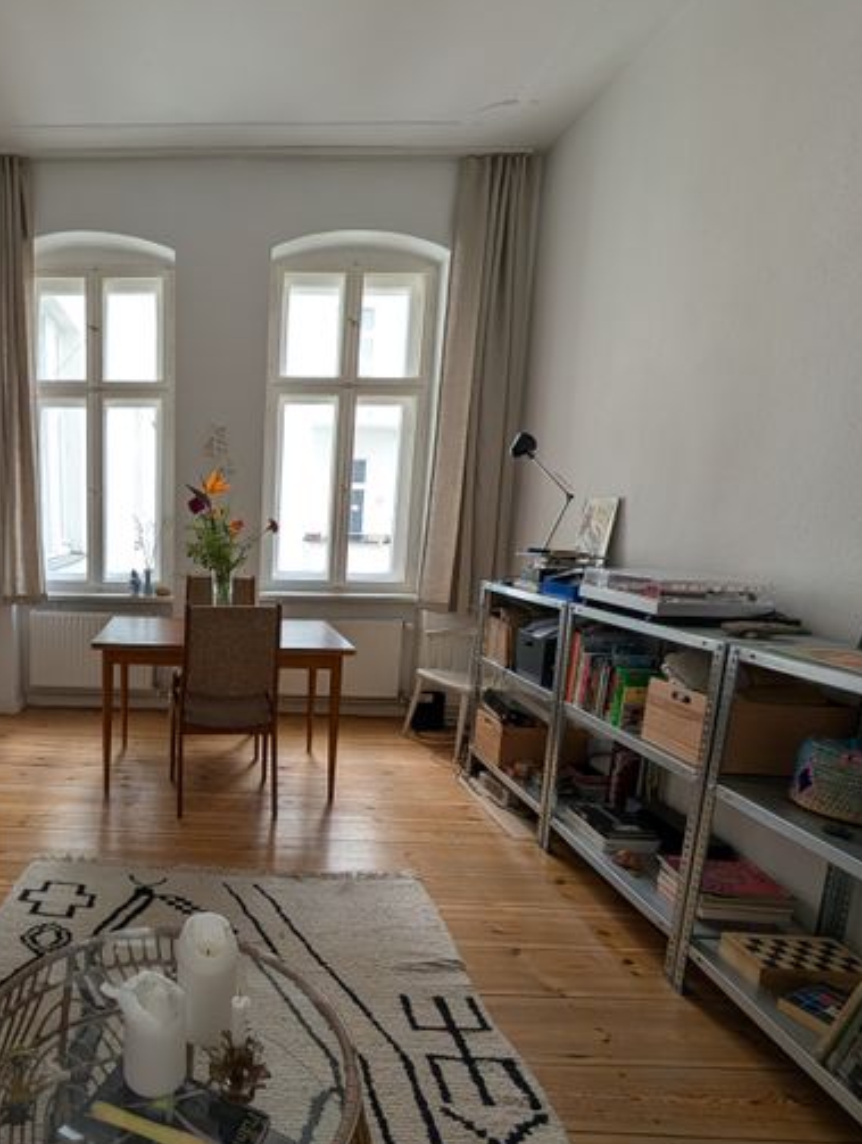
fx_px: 629
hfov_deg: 63.5
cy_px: 627
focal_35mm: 19
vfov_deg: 84.3
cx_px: 184
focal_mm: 2.02
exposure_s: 1/88
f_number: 1.7
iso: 71
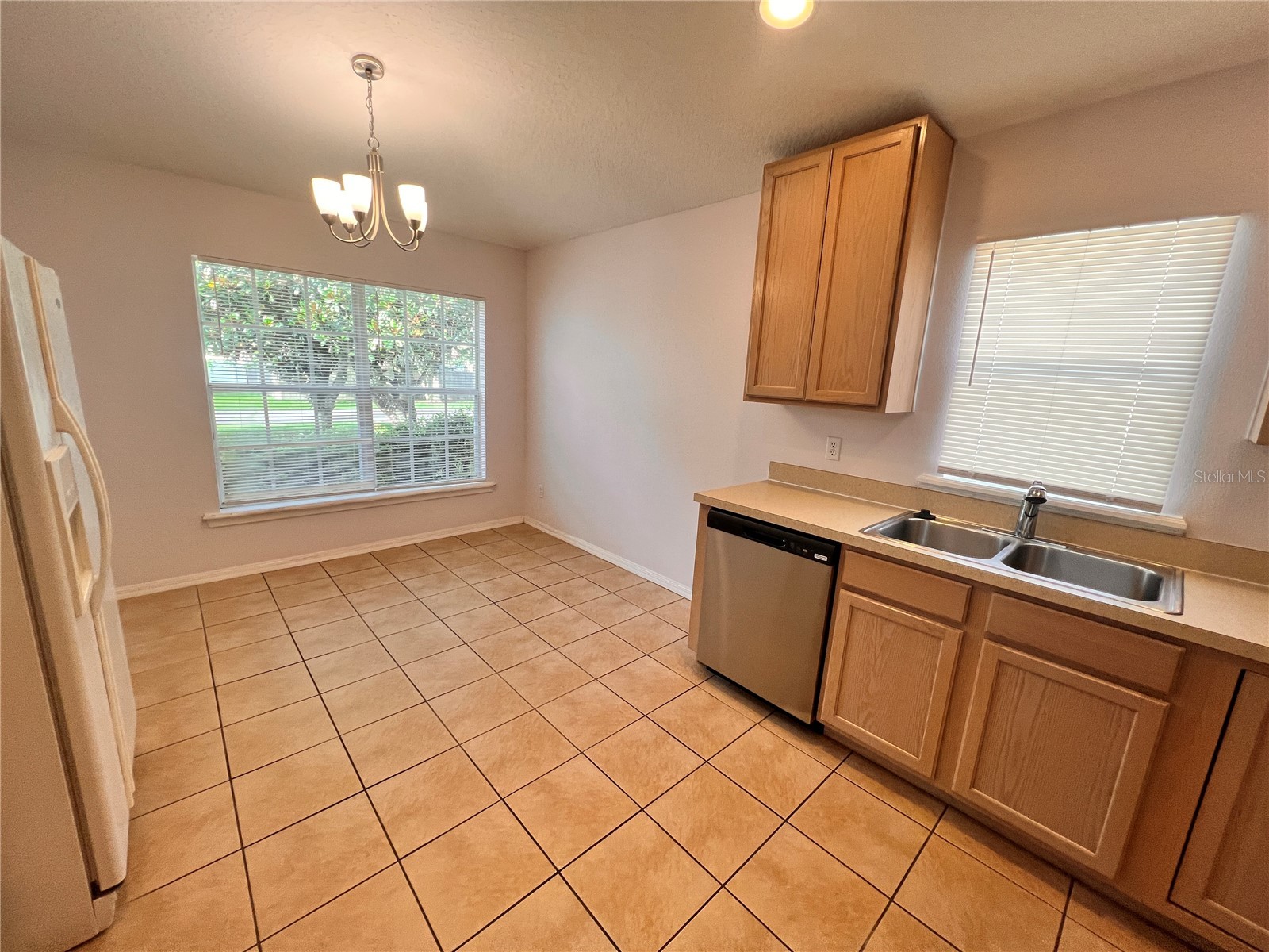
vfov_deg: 89.9
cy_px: 476
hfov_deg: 106.2
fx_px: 477
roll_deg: -0.9
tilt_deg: -10.4
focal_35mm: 13
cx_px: 634
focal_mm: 1.57
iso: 125
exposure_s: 1/120
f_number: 1.8
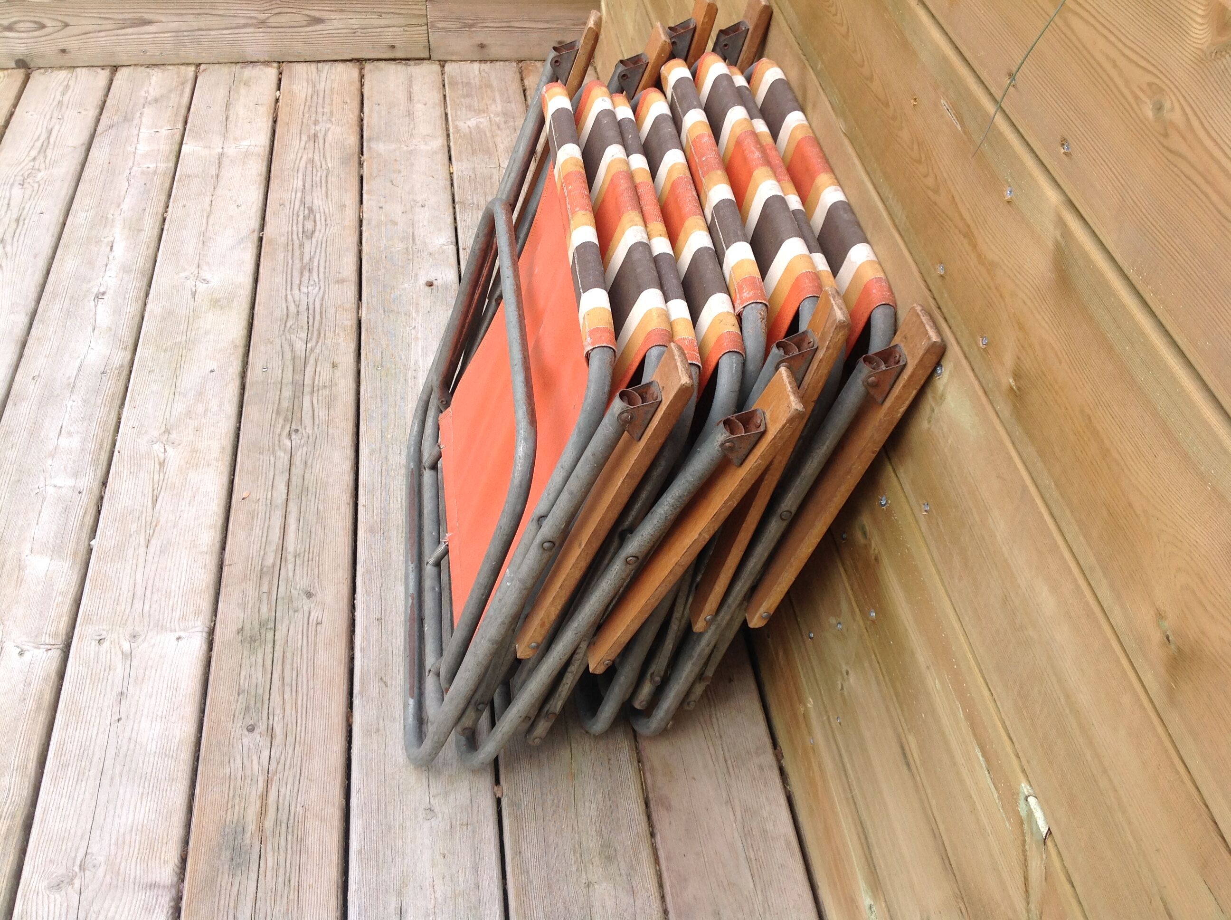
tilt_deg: -44.8
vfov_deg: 40.6
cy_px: 460
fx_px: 1243
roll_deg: -5.3
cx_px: 616
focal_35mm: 35
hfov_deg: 52.7
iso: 50
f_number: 2.4
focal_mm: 4.28
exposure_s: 1/560
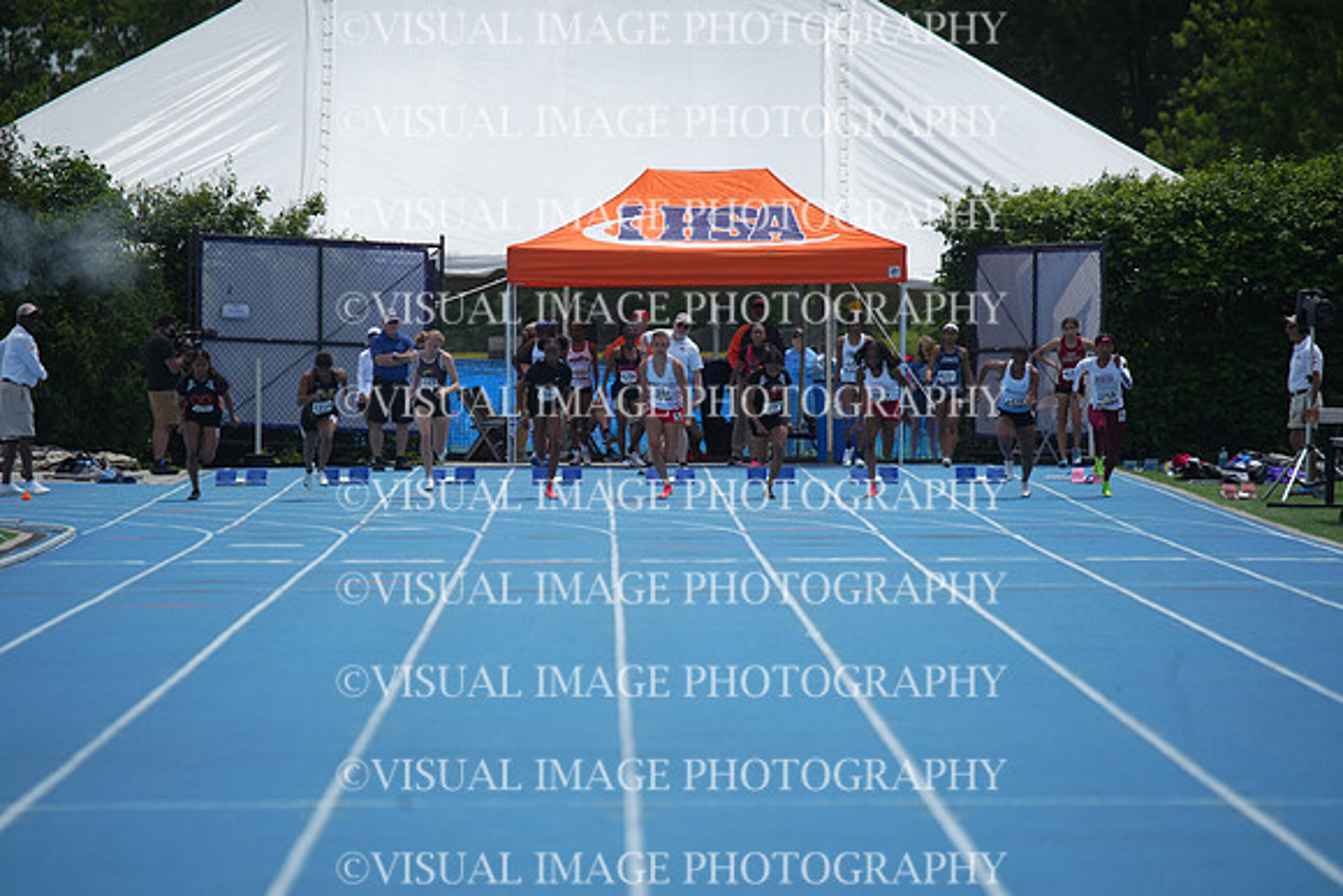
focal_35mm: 330
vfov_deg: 4.2
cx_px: 672
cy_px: 448
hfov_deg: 6.2
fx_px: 12313
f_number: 5.6
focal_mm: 330
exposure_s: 1/2500
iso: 320
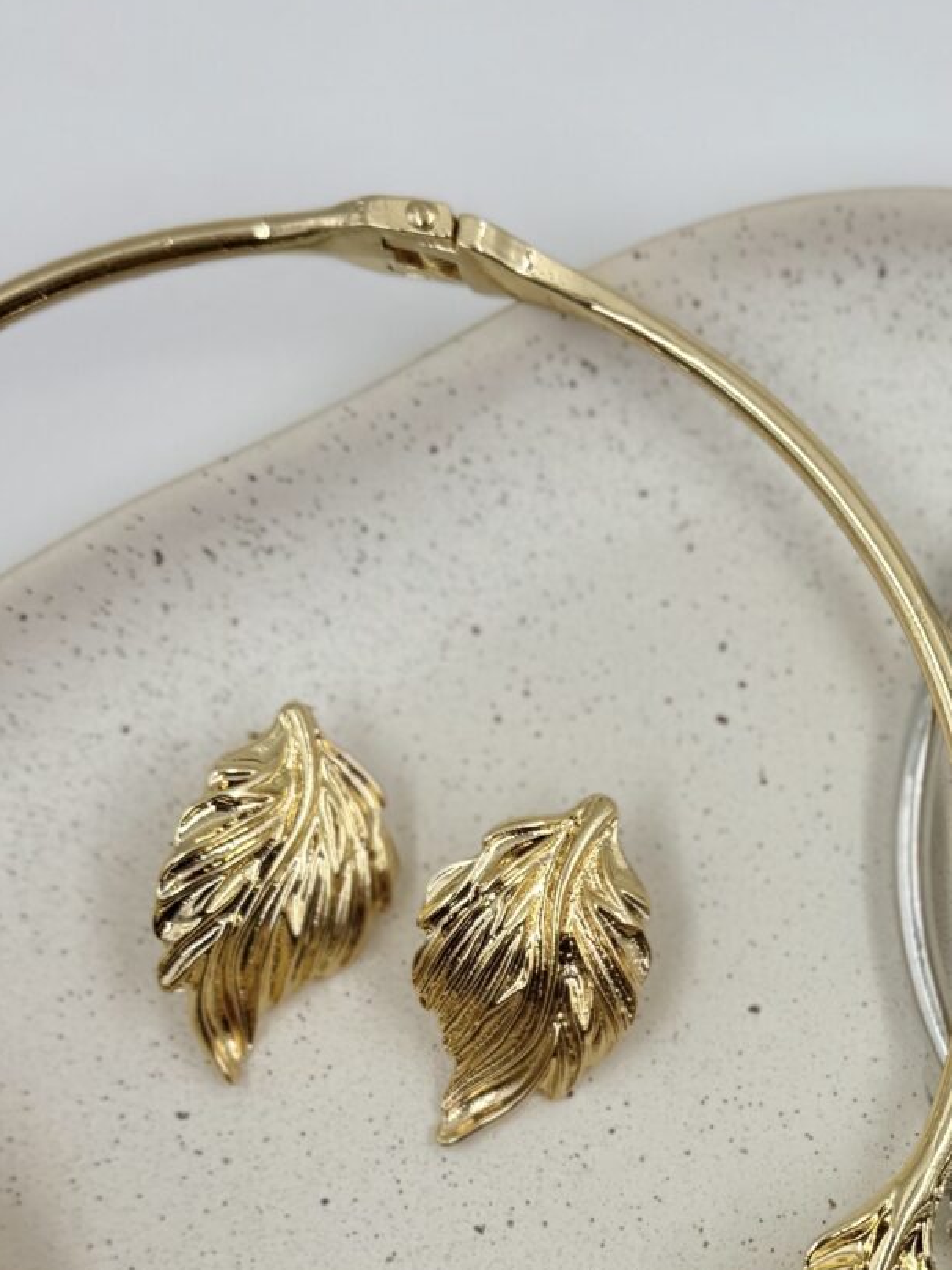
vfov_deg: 25.1
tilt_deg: -82.7
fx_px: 2787
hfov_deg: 18.7
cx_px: 1002
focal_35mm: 76
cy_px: 1067
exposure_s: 1/938
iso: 80
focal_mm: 6.76
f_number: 1.78
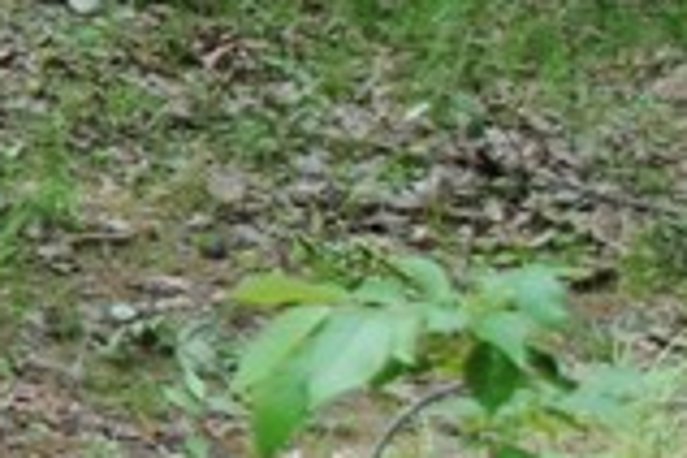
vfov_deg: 7.4
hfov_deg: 8.6
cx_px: -1588
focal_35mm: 184
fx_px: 3511
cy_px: -138
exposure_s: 1/100
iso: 200
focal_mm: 18
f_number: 5
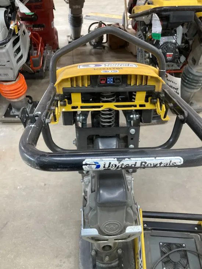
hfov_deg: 49.8
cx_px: 101
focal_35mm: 28
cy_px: 134
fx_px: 218
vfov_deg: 63.4
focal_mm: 3.99
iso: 160
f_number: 1.8
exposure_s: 1/60
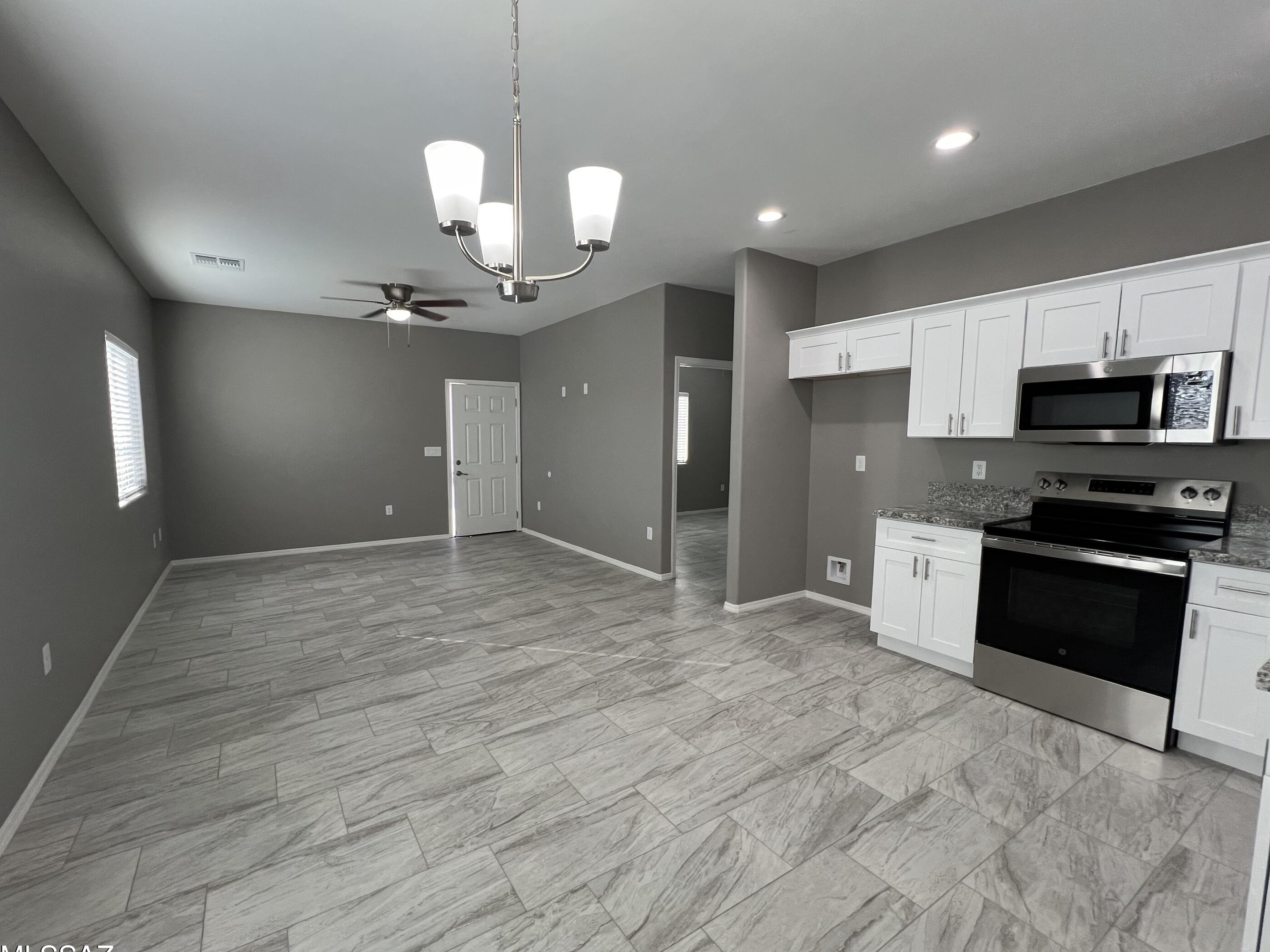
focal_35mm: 14
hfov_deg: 101.9
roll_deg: -0.4
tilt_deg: -4.5
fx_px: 514
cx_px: 588
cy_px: 491
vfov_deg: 85.6
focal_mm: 1.57
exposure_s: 1/120
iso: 160
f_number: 1.8
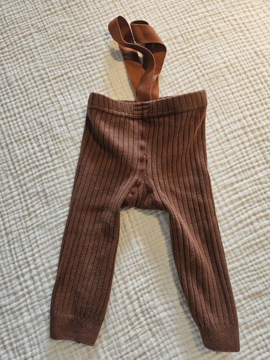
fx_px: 239
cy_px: 180
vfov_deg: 73.9
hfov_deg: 58.9
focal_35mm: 23
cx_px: 135
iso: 500
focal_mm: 5.4
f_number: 1.8
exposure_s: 1/100
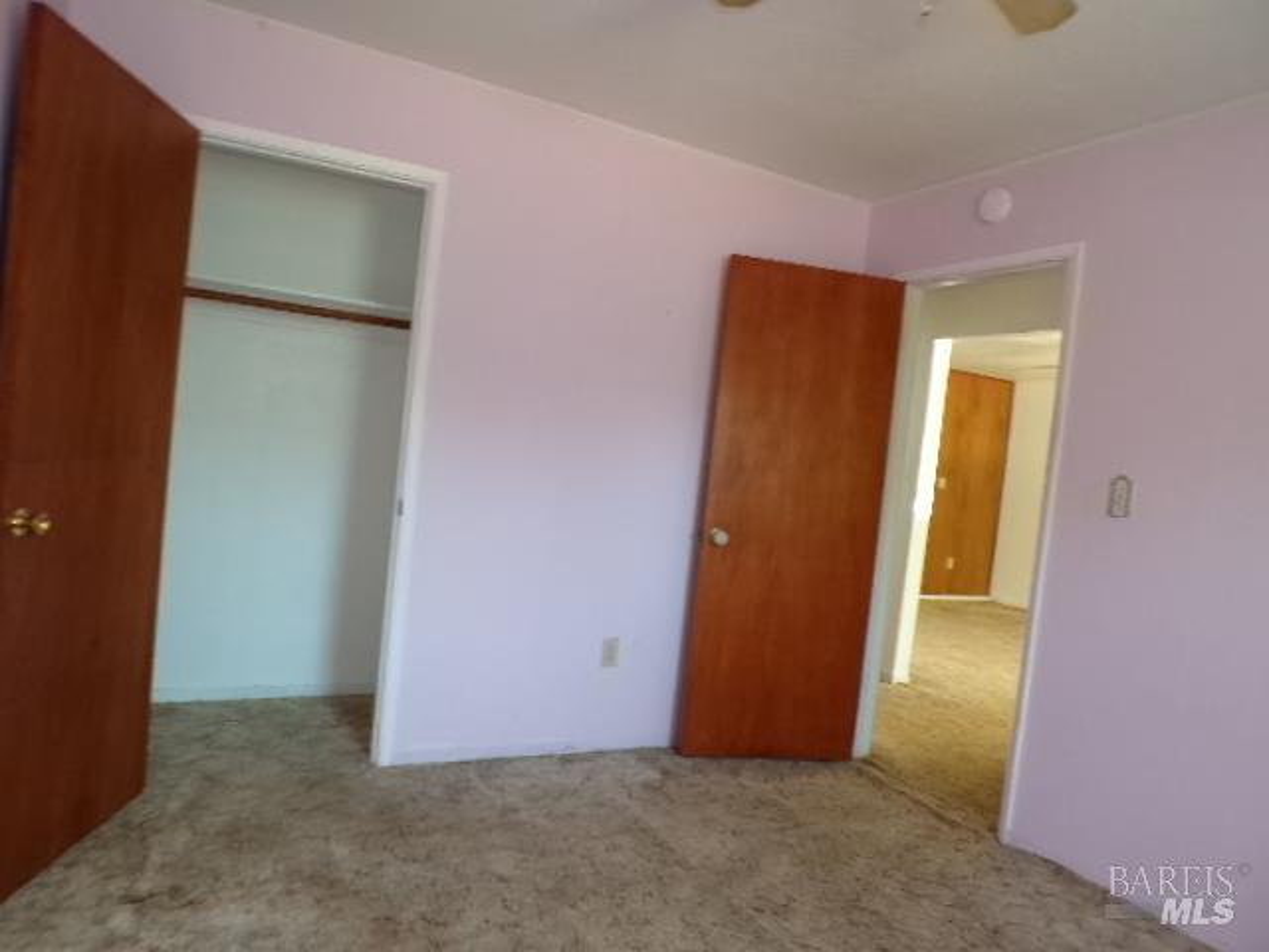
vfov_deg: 56.8
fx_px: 880
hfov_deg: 71.6
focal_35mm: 24
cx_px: 634
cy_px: 476
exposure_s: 1/17
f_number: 3
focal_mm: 4.3
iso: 200
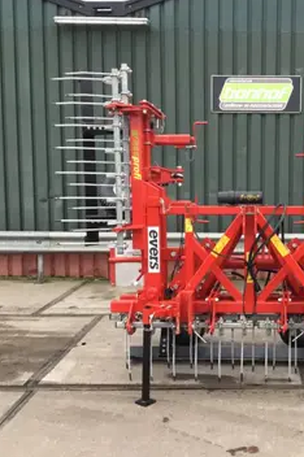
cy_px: 228
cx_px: 247
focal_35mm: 44
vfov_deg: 44.5
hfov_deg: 29.7
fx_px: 558
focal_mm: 3.3
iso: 40
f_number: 2.4
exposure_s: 1/33
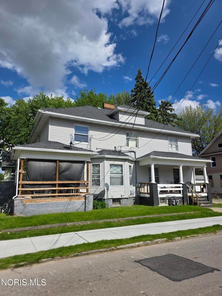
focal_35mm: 23
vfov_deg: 73.9
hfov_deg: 58.9
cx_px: 111
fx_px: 197
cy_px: 148
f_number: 1.7
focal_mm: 6.3
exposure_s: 1/7944
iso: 64
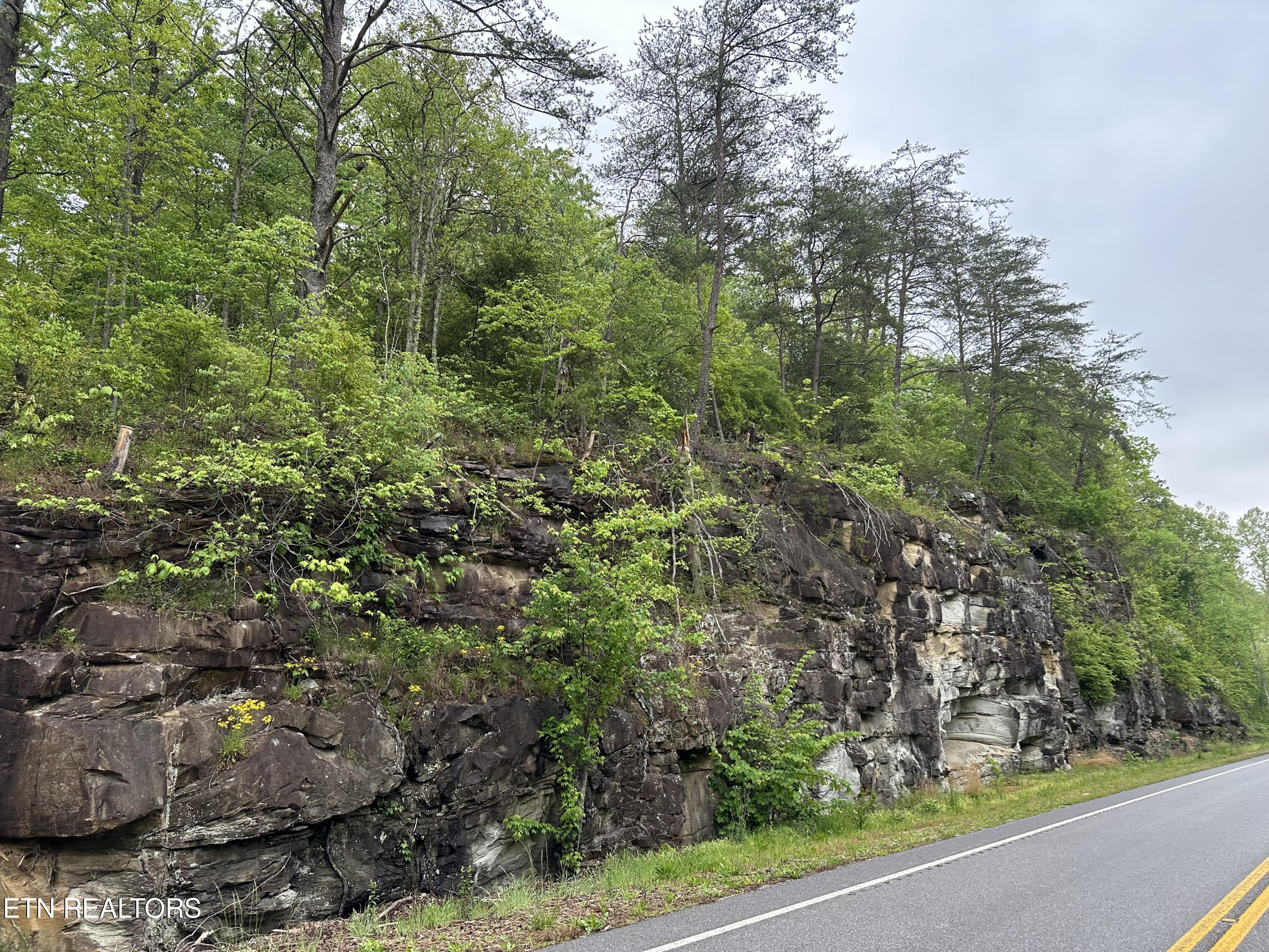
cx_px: 634
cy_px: 476
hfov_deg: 71.6
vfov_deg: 56.8
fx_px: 880
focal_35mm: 24
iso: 100
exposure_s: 1/132
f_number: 1.78
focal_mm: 6.86
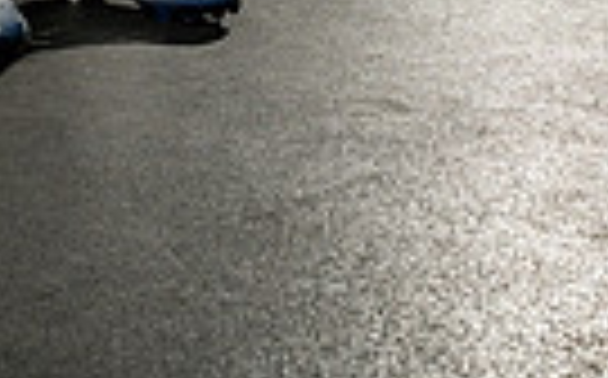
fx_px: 1572
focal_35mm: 95
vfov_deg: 11.1
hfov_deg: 21.1
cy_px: -585
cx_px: -14
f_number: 7.1
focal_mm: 28
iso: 500
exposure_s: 1/200
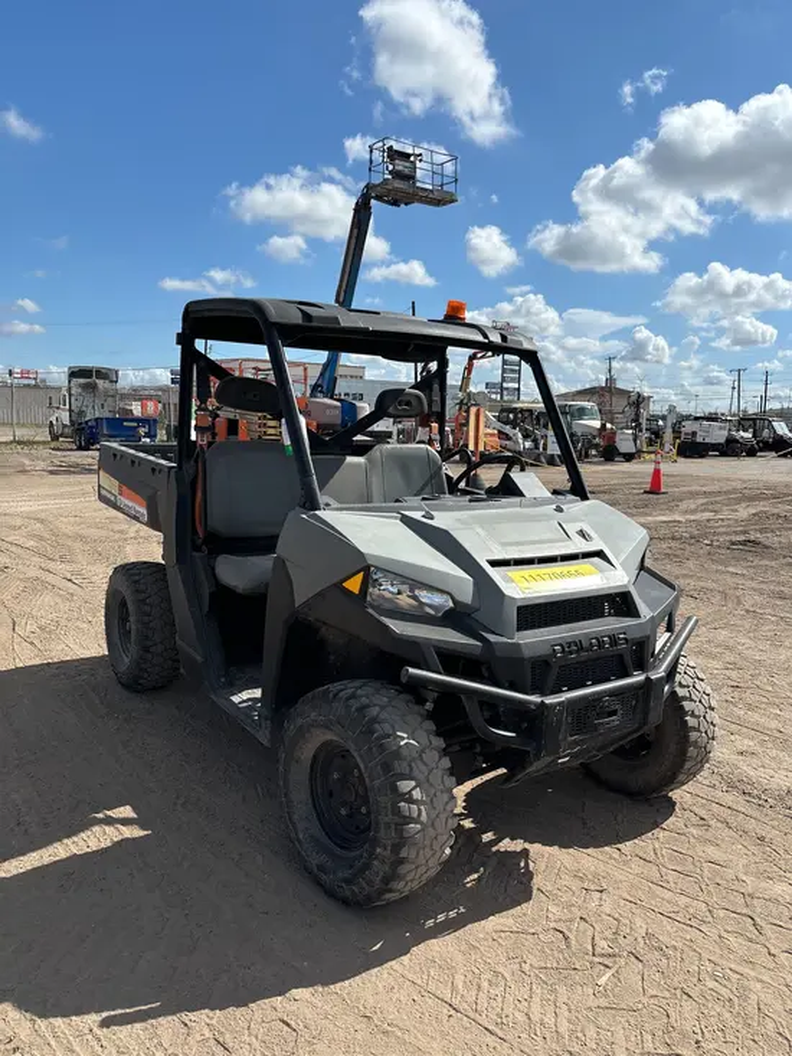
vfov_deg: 67.3
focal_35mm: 26
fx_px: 793
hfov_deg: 53.1
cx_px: 396
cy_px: 528
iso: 50
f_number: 1.6
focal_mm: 5.96
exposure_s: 1/4082
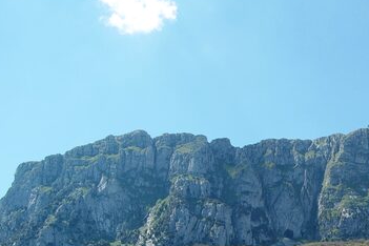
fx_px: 605
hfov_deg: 32.4
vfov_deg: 22.6
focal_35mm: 59
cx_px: 327
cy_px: 203
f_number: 10
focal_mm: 18
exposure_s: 1/250
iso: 250
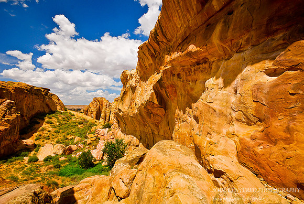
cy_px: 102
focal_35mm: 15
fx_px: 127
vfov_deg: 77.6
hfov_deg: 100.3
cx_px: 152
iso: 100
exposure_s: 1/125
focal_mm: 10
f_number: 8
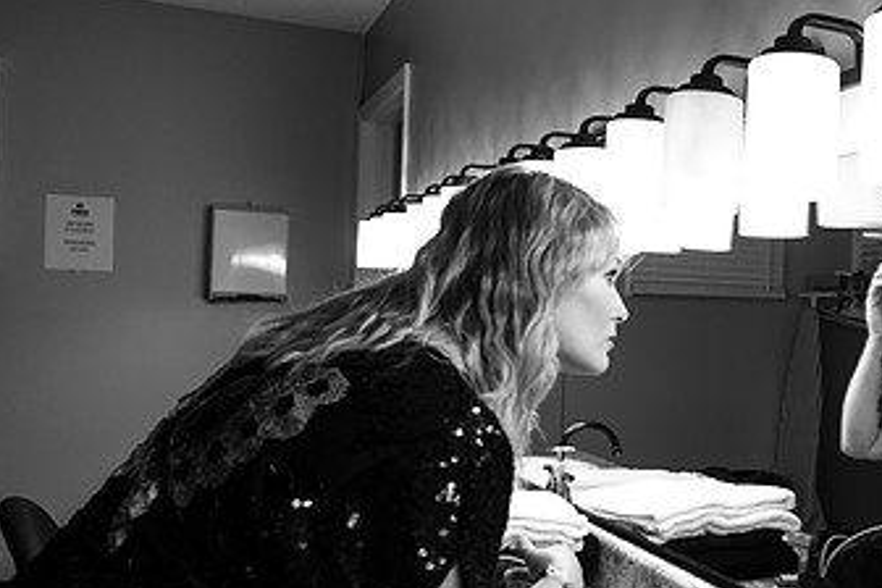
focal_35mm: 45
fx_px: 1102
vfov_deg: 29.8
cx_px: 787
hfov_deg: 40.4
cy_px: 329
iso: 1600
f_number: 3.2
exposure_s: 1/125
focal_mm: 24
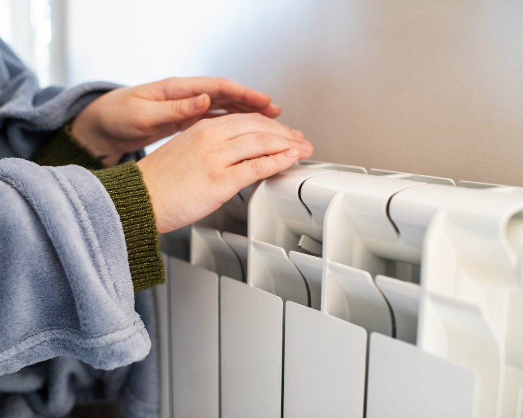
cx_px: 235
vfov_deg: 37.3
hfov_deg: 45.7
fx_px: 619
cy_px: 210
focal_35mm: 40
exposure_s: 1/80
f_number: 2.8
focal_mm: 35
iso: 1000
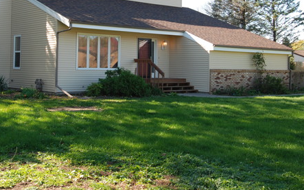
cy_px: 44
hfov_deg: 37.9
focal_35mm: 53
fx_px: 439
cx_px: 110
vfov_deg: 24.1
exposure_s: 1/125
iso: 100
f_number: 5.6
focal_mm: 24
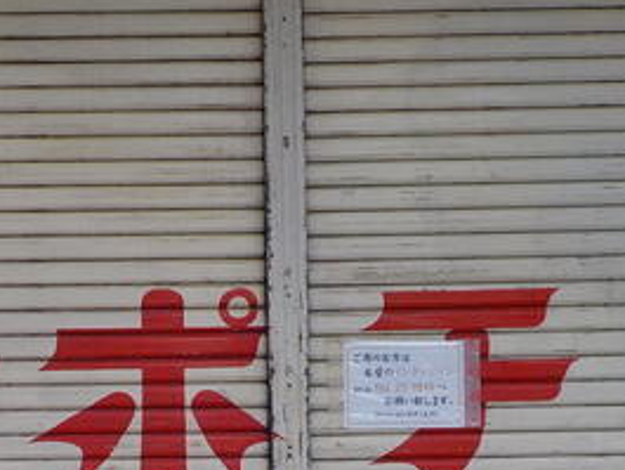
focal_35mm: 68
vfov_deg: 20.8
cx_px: -9
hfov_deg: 26.9
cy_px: 487
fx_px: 1228
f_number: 3.3
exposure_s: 1/80
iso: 125
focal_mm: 4.1
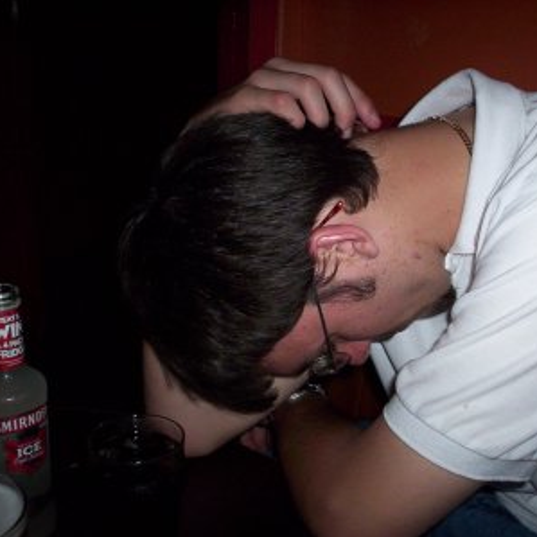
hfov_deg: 37.2
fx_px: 790
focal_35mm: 45
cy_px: 269
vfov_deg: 37.6
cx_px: 347
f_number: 4.5
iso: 140
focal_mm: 4.99
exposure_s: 1/60
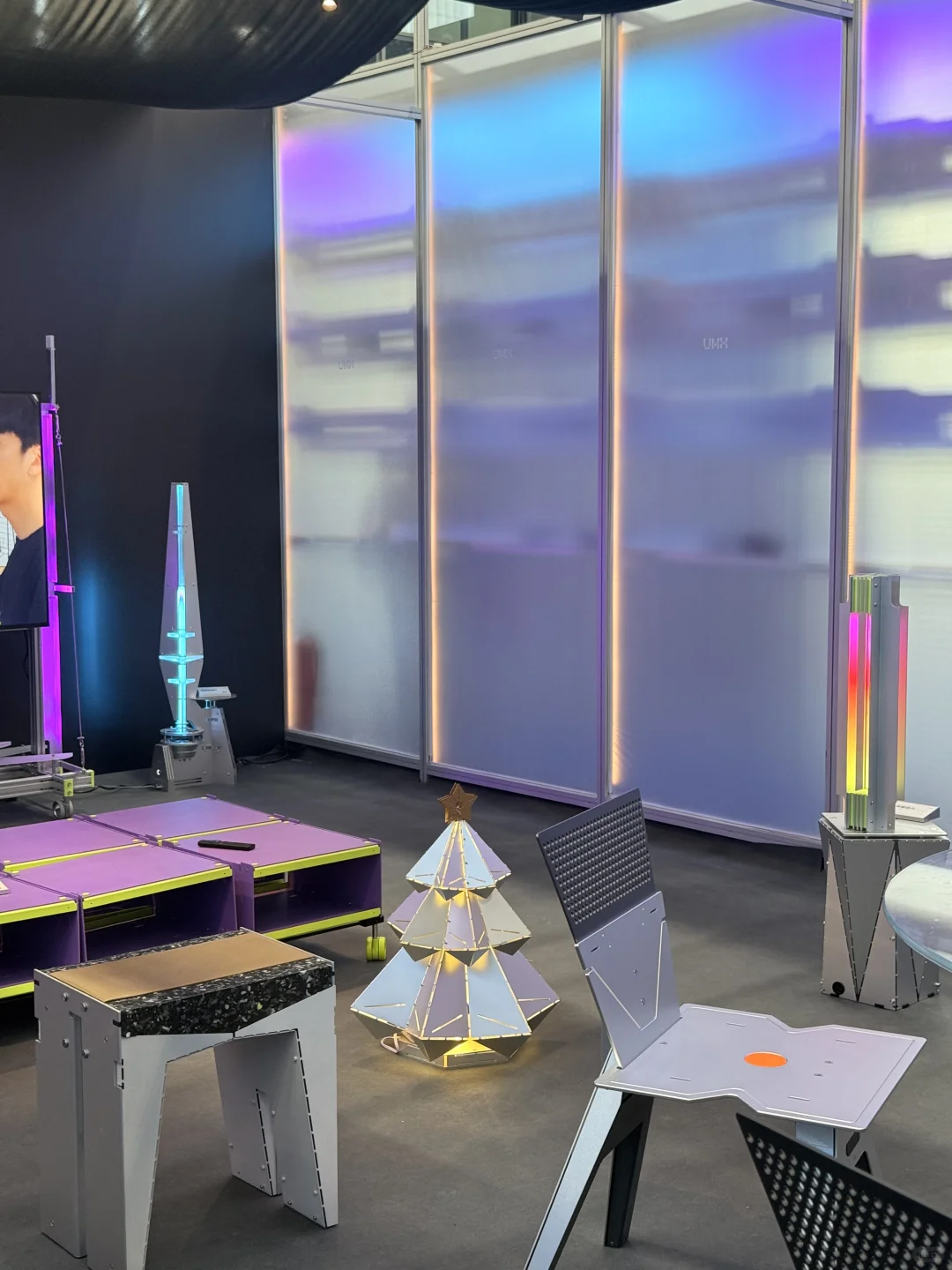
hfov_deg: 30.3
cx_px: 476
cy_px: 635
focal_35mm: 48
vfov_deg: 39.7
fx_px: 1760
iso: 125
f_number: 1.78
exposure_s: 1/60
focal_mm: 6.76
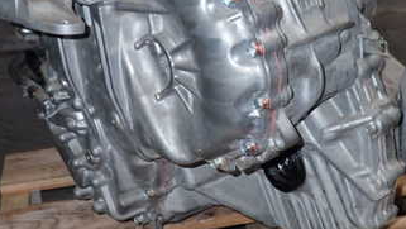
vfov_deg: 19.7
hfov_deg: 34.2
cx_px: 250
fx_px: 657
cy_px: 90
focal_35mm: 61
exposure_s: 1/30
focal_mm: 5.4
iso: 200
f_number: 6.3
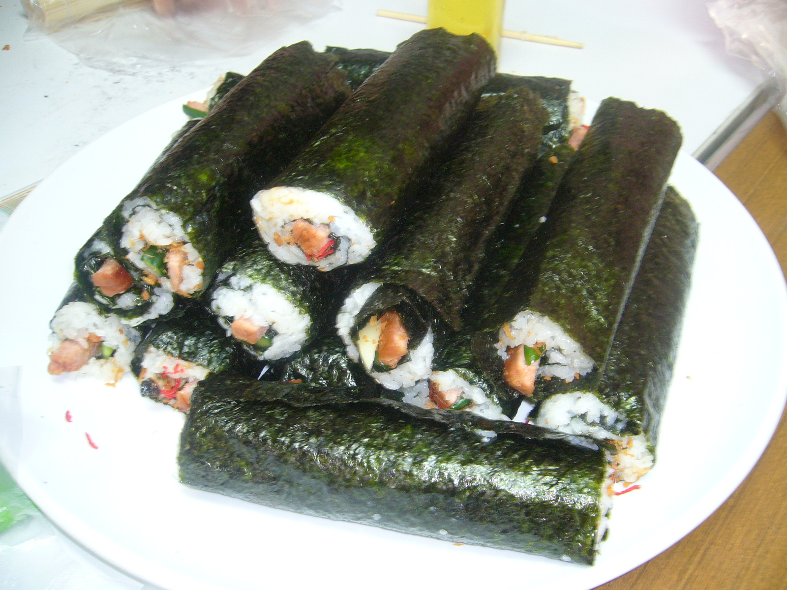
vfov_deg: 40.7
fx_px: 796
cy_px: 295
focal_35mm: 35
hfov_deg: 52.6
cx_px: 394
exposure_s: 1/8
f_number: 2.8
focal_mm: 5.8
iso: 100
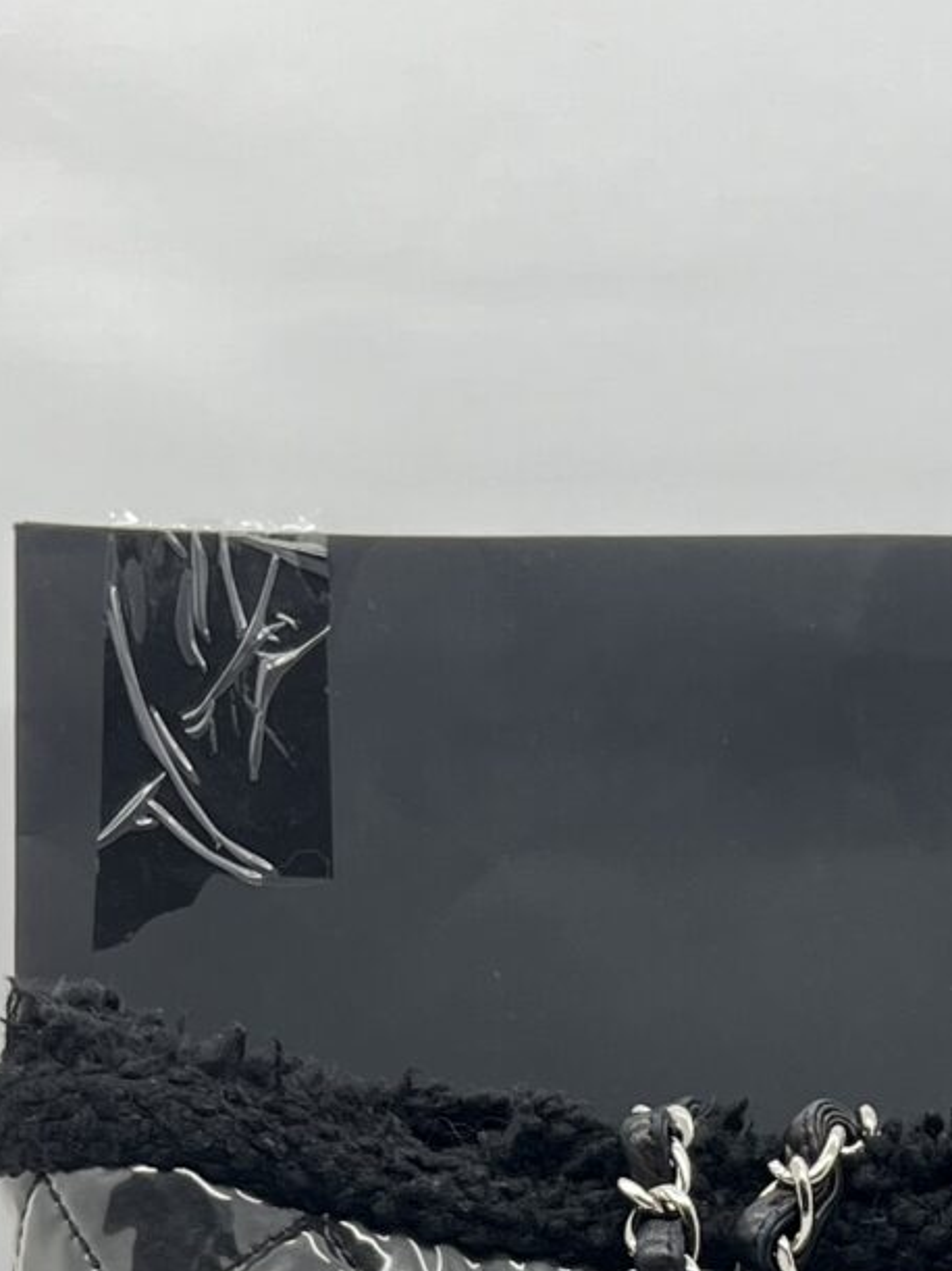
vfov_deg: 16.9
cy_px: 1722
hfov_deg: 13.2
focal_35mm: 109
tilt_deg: -1.1
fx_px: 3998
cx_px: 1183
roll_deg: +0.4
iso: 40
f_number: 1.5
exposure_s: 1/100
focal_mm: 5.7
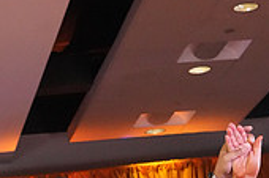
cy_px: 413
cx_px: 230
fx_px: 1403
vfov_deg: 6.9
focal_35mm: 188
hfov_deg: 10.9
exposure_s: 1/400
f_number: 5
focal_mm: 37
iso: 8000
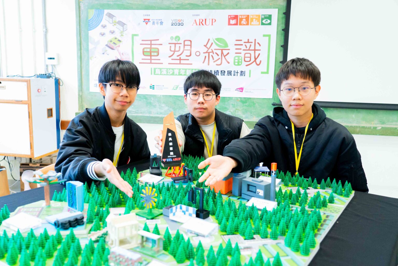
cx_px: 199
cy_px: 133
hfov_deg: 58.7
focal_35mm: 32
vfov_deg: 41.2
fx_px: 354
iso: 3200
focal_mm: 32
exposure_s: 1/250
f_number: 4
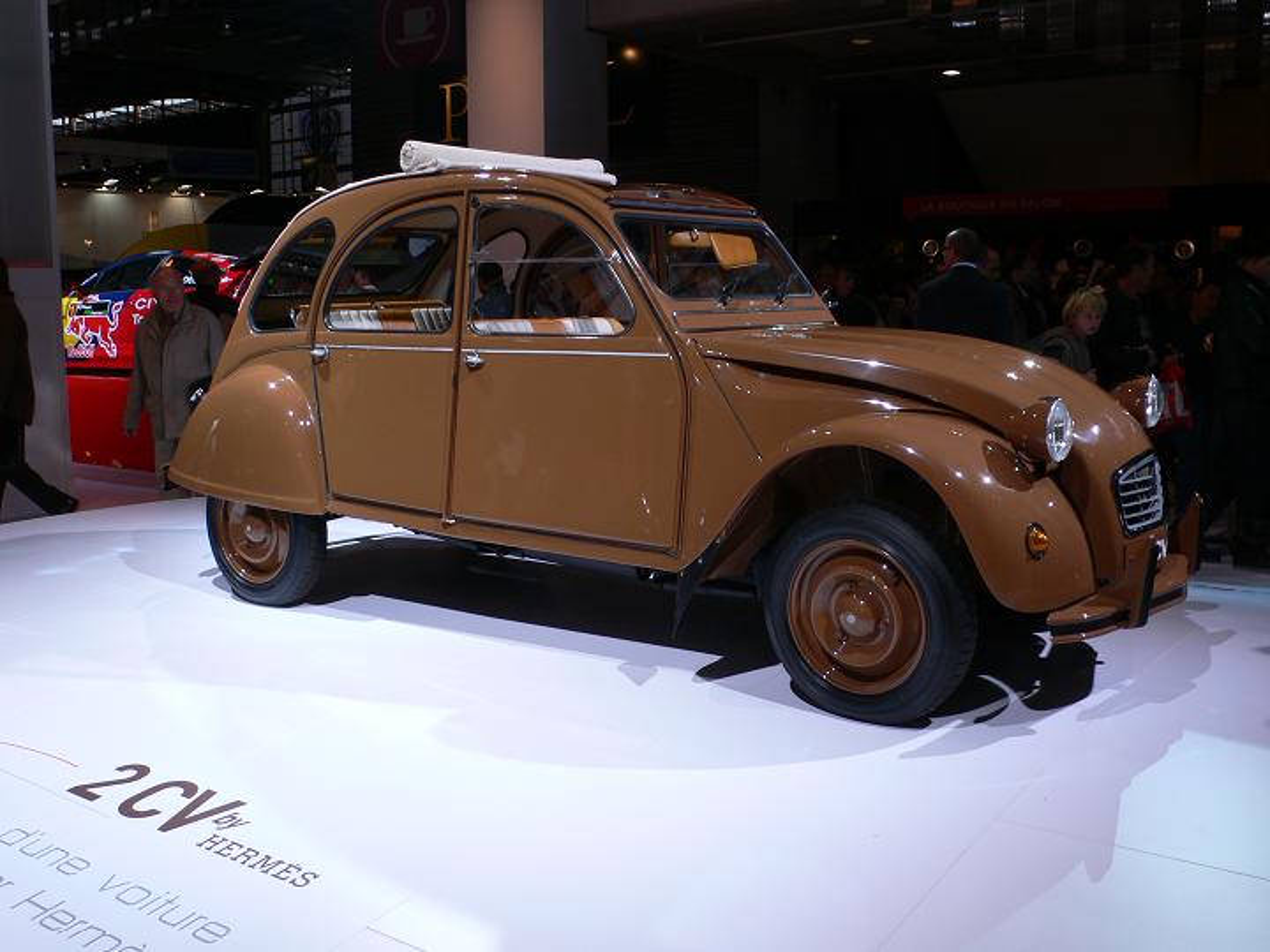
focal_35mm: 34
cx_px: 635
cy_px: 476
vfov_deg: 41.8
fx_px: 1247
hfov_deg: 54.0
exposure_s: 1/100
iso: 80
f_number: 3.6
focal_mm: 6.3
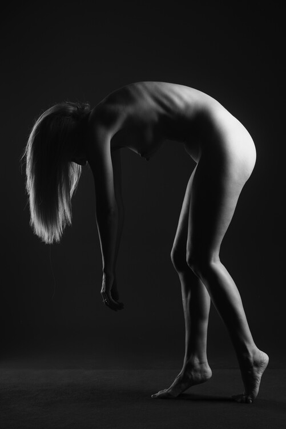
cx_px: 143
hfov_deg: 16.1
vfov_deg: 23.9
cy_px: 214
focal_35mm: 85
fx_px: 1011
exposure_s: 1/125
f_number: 9
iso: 100
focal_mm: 85
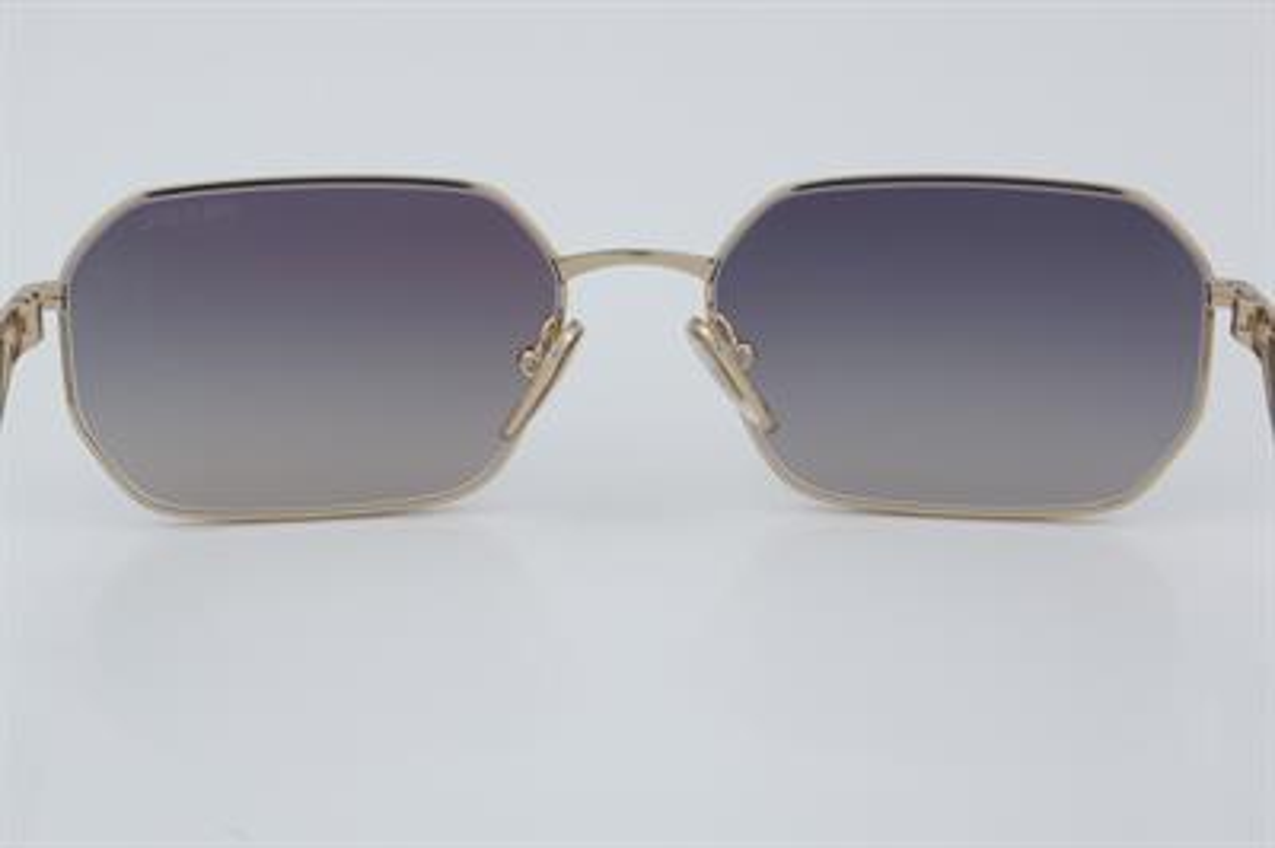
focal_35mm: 75
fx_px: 2654
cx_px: 638
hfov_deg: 27.0
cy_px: 424
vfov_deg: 18.2
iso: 100
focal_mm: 50
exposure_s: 1/4
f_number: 32
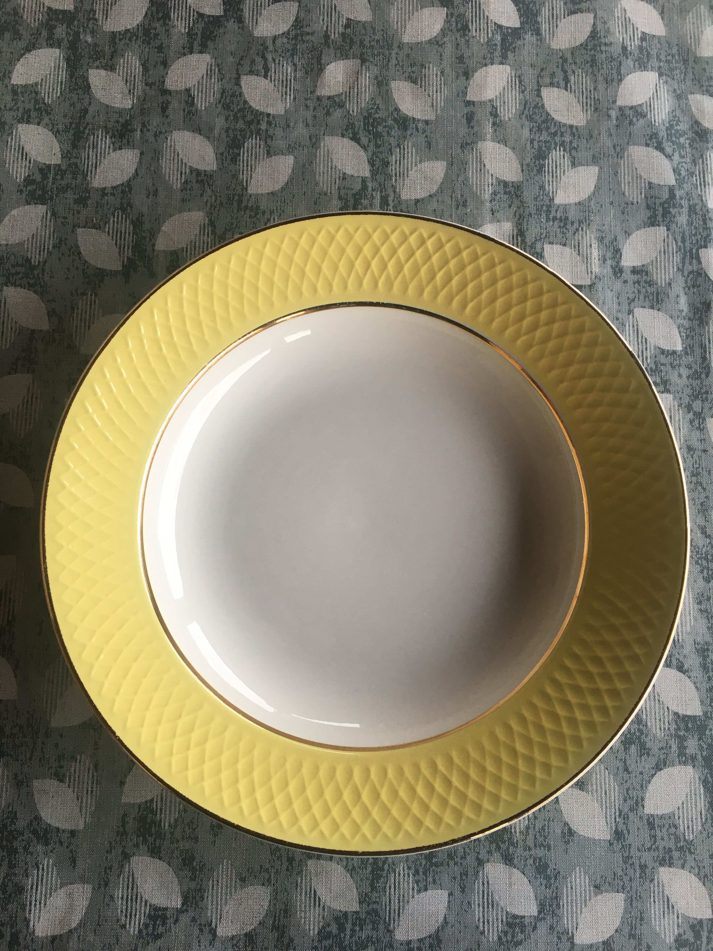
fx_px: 796
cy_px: 476
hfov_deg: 48.2
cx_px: 356
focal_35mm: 29
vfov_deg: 61.7
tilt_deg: -81.4
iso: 25
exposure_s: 1/33
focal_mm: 4.15
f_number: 2.2
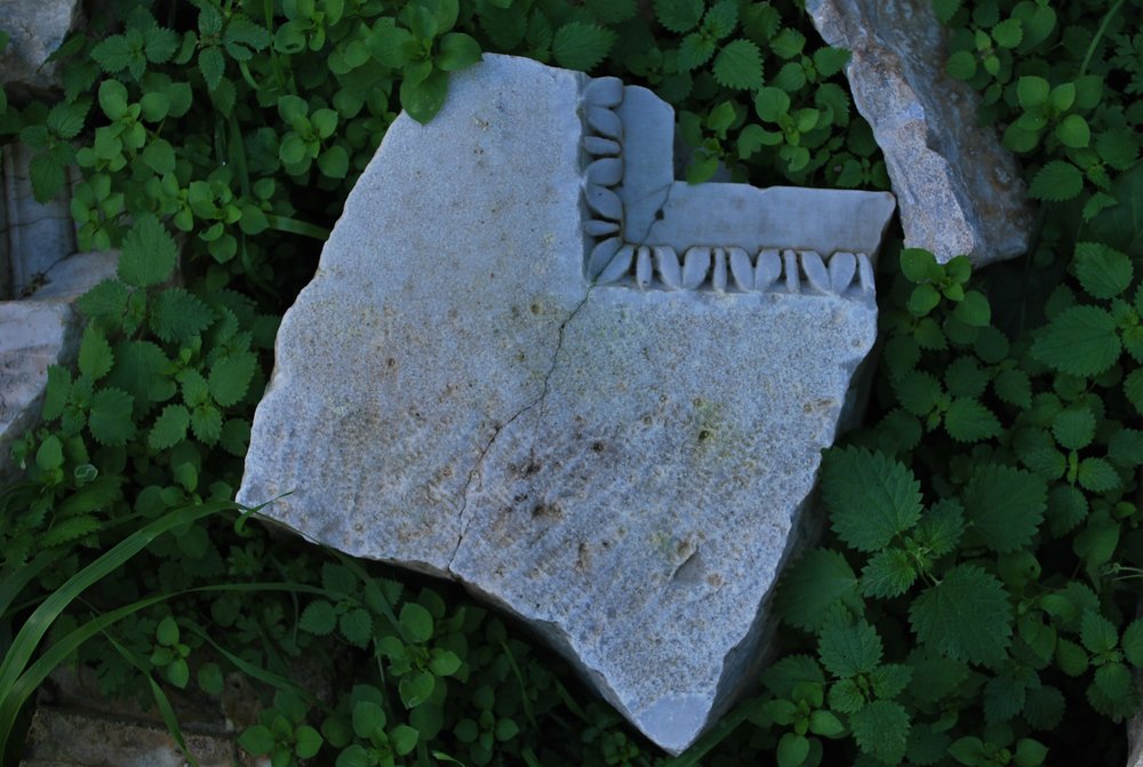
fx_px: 1527
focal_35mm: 48
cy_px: 384
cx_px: 572
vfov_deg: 28.2
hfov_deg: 41.0
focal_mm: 32
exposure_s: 1/125
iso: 140
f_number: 5.6
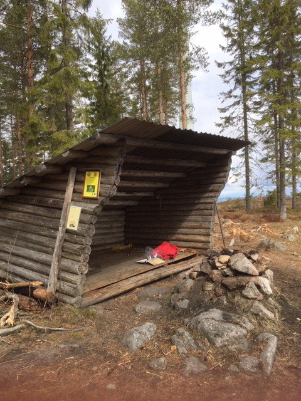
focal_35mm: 29
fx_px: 336
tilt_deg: -0.4
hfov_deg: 48.2
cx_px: 150
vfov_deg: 61.7
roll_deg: +1.9
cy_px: 200
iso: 32
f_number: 2.2
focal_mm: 4.15
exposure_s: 1/879
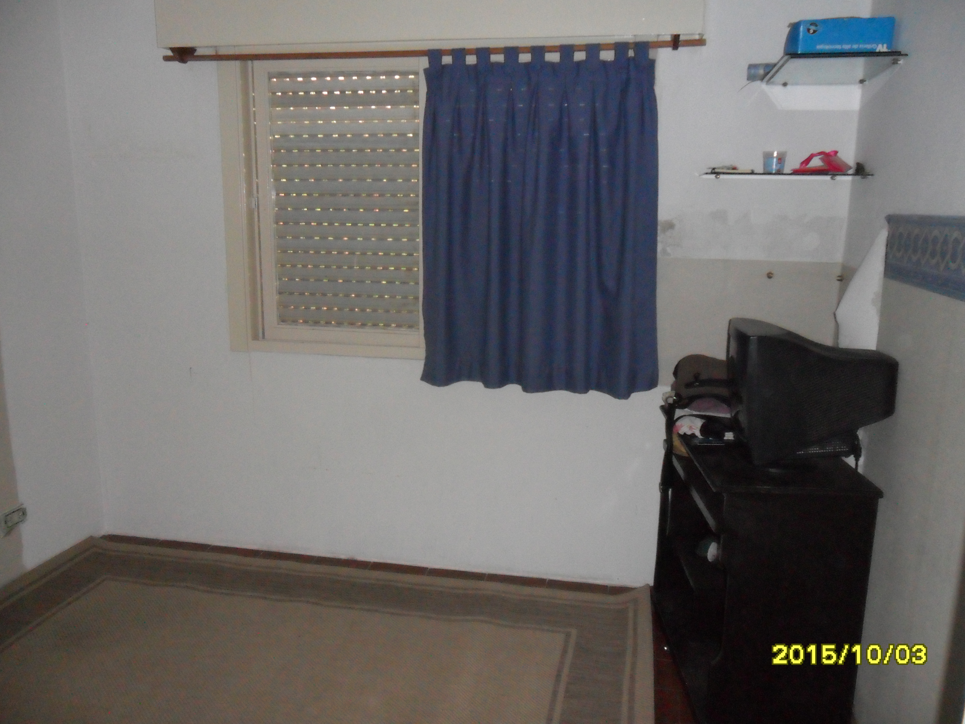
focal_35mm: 27
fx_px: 753
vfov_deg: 51.4
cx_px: 482
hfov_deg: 65.3
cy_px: 362
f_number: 3.5
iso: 400
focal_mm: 4.9
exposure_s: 1/45
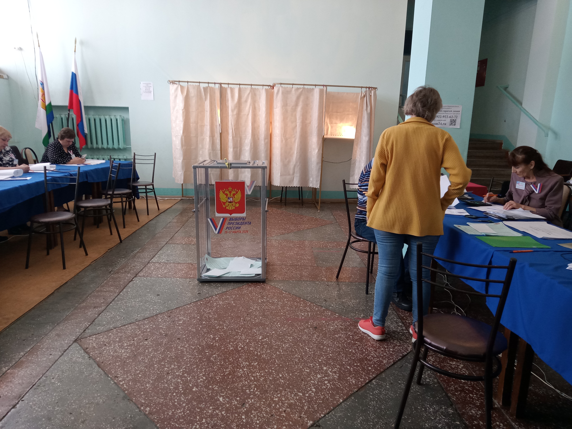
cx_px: 286
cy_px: 214
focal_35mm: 28
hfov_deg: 63.4
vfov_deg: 49.7
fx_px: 463
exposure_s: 1/33.3
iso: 273
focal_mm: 3.37
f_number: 2.2
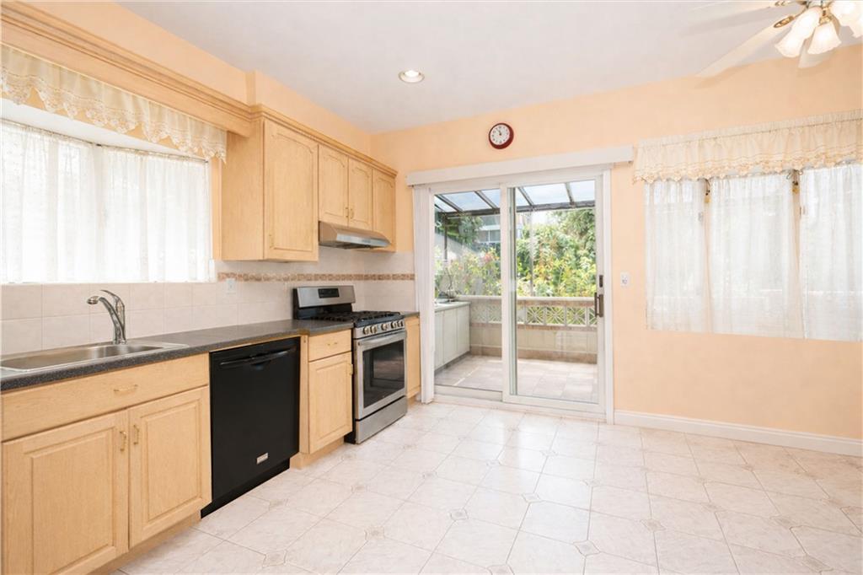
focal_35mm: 16
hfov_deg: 96.8
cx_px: 432
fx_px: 383
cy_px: 288
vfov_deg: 73.7
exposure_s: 1/50
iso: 64
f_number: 5
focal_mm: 16
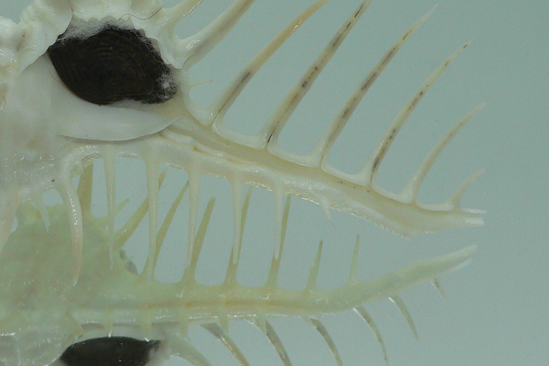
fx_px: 976
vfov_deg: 20.9
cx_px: 139
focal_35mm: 64
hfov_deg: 30.9
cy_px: 57
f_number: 2.8
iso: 80
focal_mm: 4.6
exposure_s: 1/60
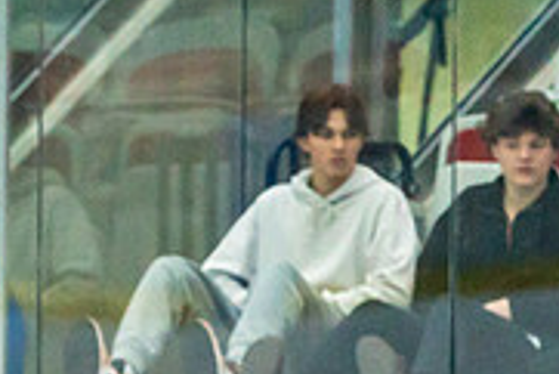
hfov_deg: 2.5
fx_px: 12914
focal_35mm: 831
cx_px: -234
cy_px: 669
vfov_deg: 1.7
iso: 3200
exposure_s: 1/1000
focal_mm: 200
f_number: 2.8
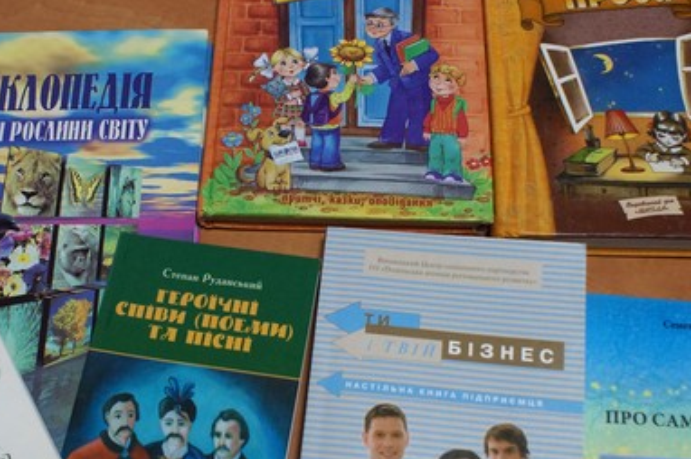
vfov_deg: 24.6
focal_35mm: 55
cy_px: 259
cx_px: 286
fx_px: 1055
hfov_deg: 36.2
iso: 1000
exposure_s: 1/160
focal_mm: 20
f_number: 4
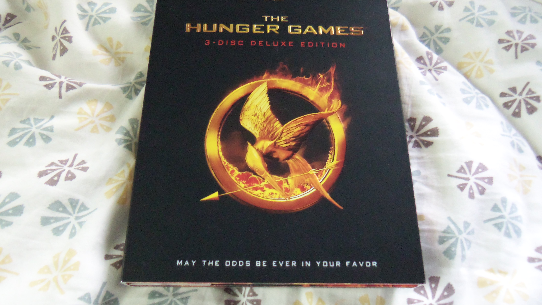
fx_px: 445
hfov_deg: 62.6
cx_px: 268
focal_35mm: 31
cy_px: 116
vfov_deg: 37.6
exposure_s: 1/10
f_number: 3.9
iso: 400
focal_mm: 5.1
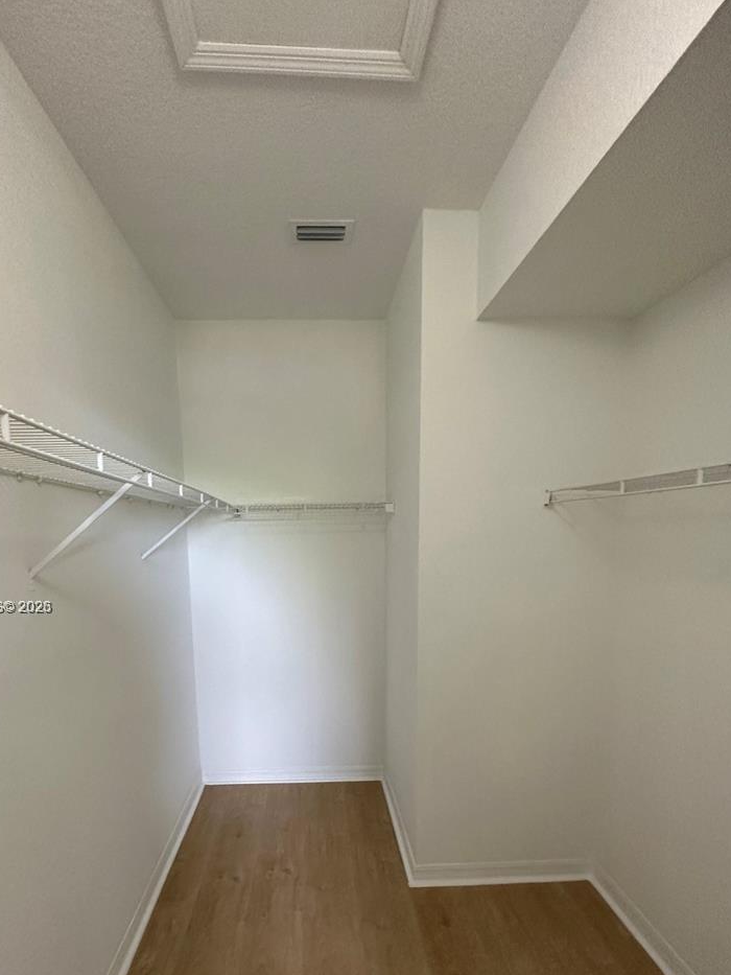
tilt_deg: -8.0
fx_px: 507
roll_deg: +0.4
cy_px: 608
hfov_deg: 71.4
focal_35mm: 18
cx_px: 328
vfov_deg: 86.1
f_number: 2.2
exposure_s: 1/120
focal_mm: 2.22
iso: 250
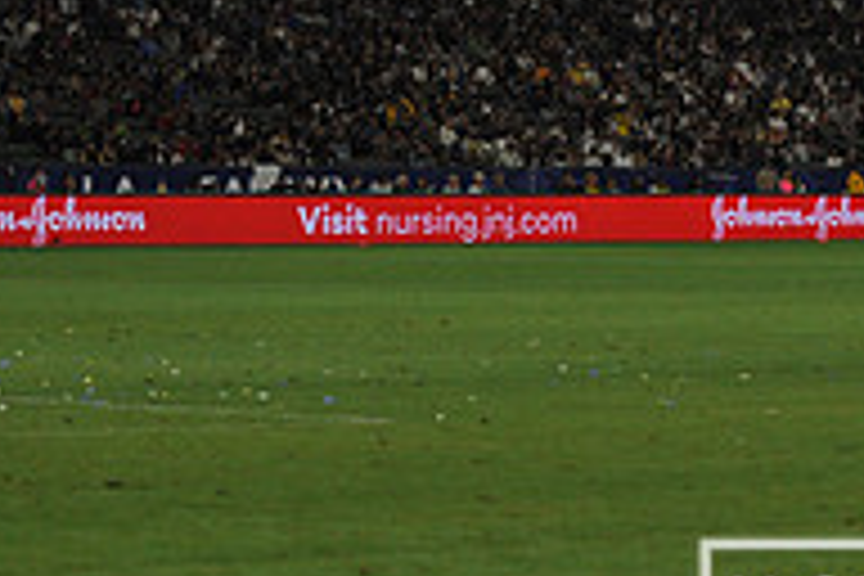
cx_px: 1017
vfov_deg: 6.5
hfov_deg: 9.6
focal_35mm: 211
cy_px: -76
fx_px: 5064
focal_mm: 70
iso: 1600
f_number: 2.8
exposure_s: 1/2000
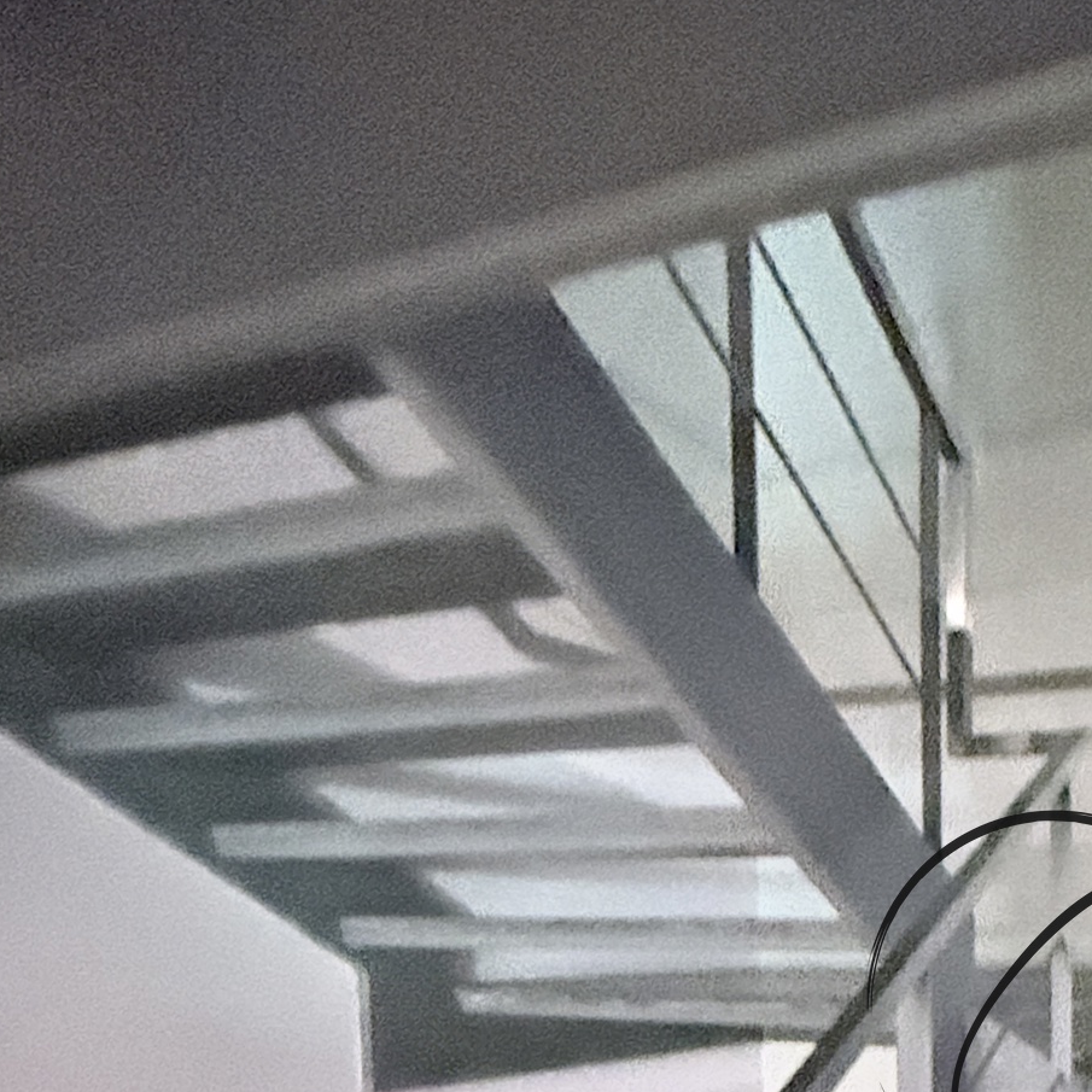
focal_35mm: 35
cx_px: 1075
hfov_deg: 41.5
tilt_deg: -4.3
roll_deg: -0.5
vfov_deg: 42.0
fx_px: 1249
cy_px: 1047
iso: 4000
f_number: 2.2
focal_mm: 2.22
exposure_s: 1/17
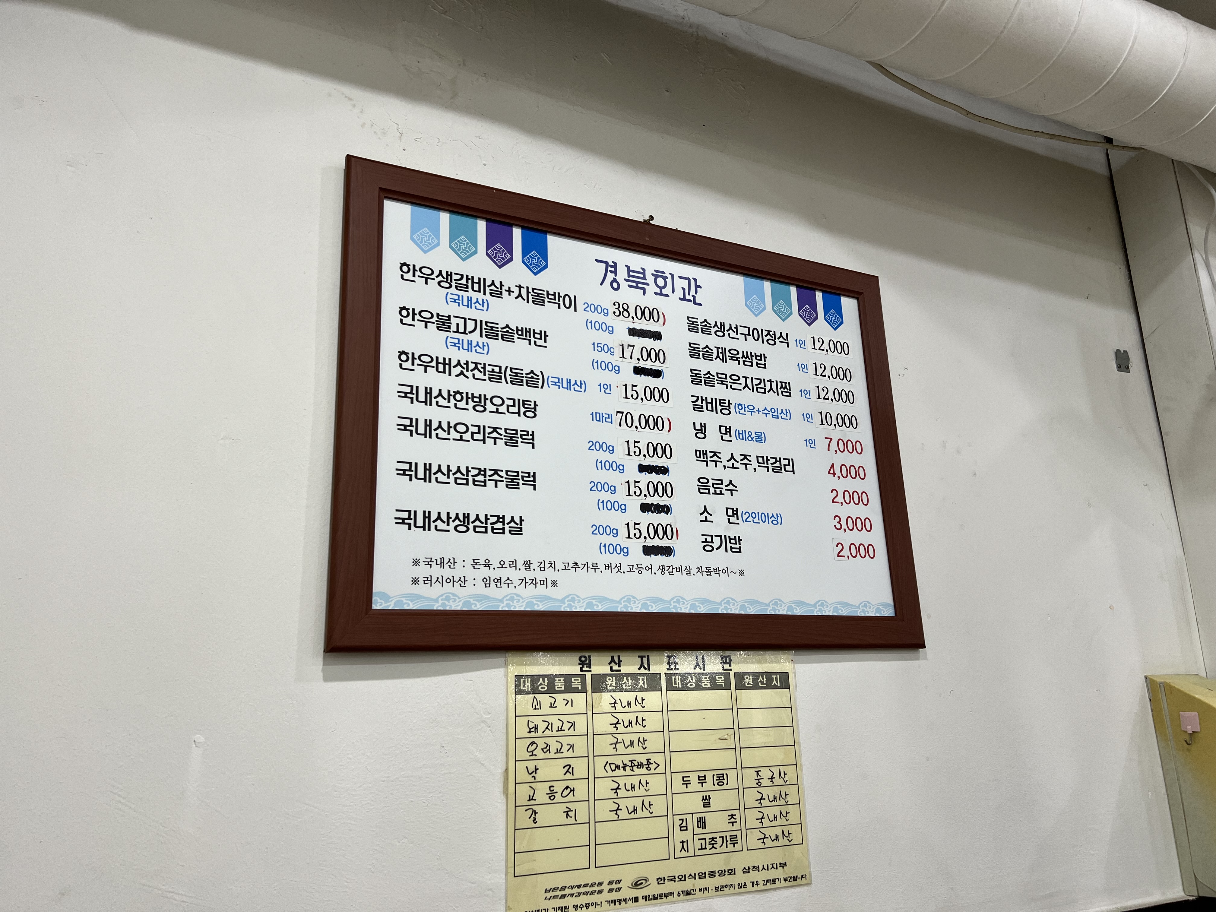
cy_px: 456
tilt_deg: +15.6
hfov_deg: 67.3
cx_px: 608
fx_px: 913
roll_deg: +1.5
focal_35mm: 26
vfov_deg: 53.1
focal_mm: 5.7
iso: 80
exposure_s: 1/60
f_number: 1.5
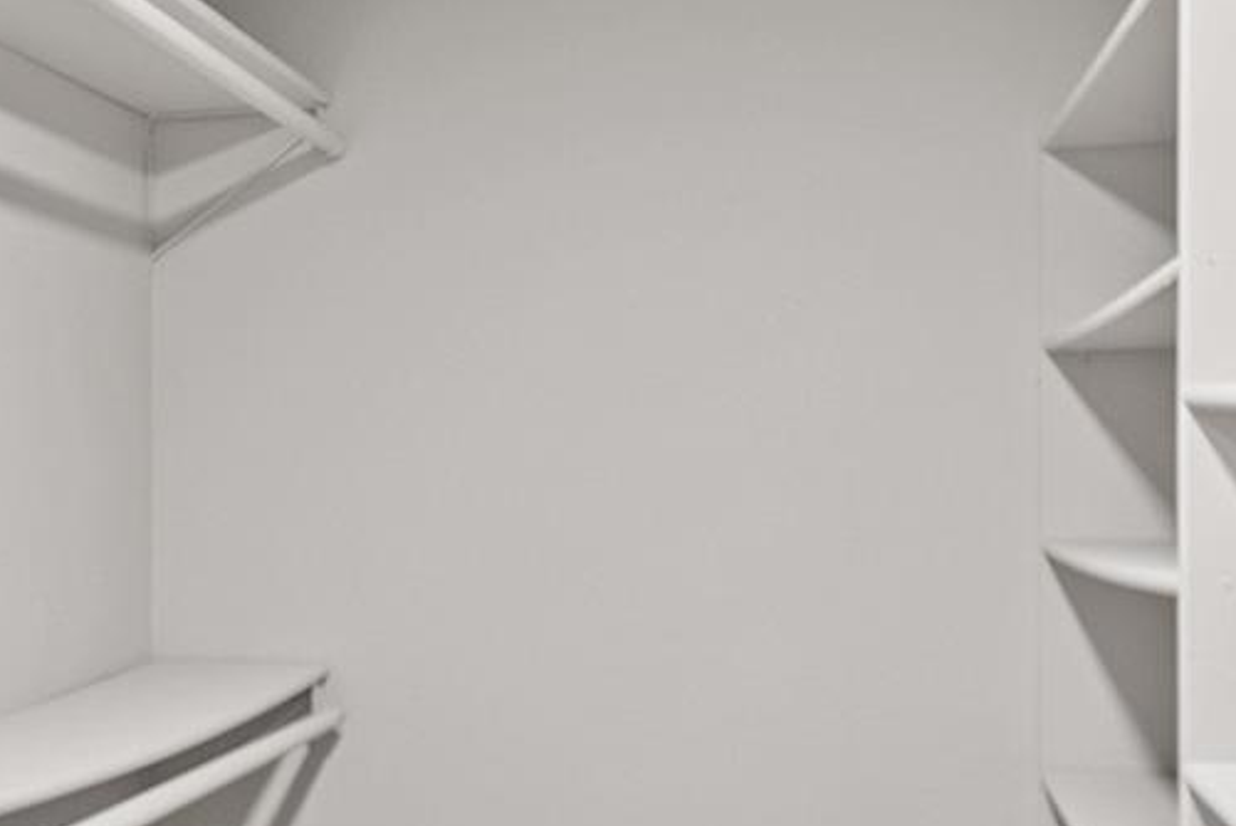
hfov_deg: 40.3
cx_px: 366
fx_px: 1649
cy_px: 366
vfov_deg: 28.1
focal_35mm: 48
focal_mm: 10
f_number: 3.5
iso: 200
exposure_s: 1/3
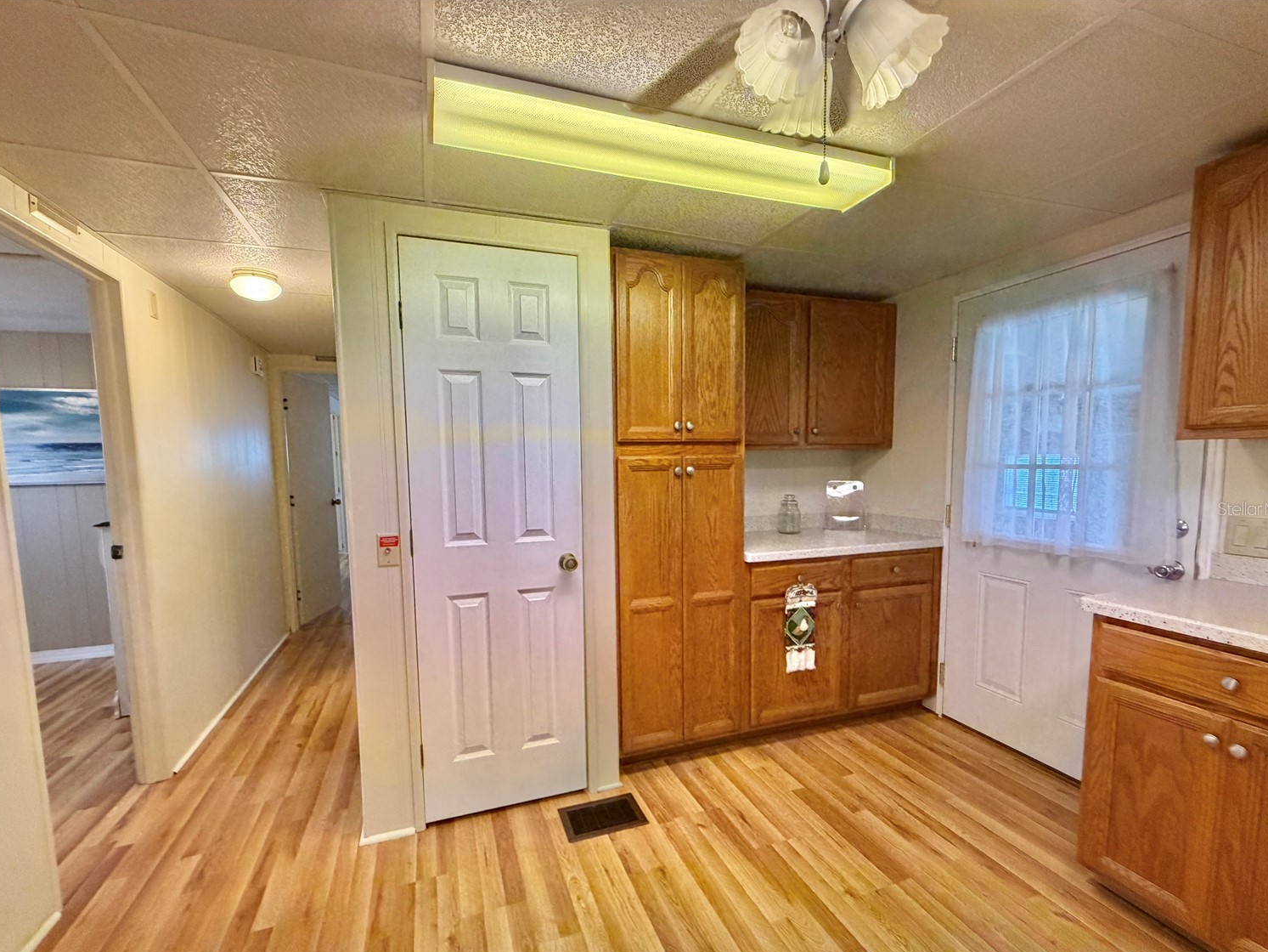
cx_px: 618
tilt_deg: -5.1
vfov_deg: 81.6
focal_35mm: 15
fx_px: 550
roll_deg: +1.1
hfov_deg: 98.1
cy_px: 508
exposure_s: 1/120
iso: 320
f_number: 2.2
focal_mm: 2.22
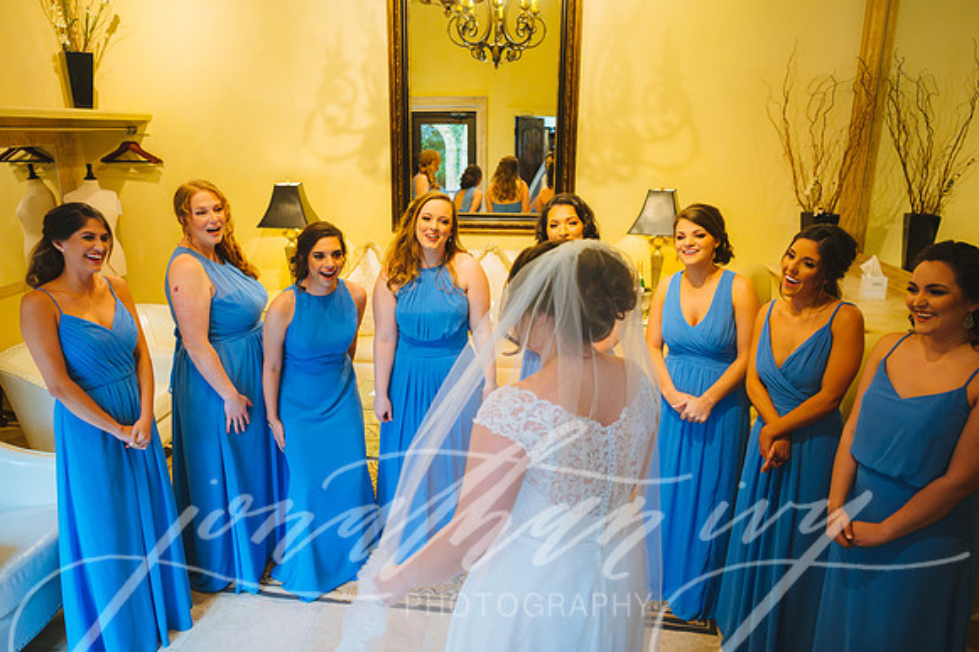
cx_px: 476
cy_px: 324
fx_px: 682
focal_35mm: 25
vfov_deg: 51.0
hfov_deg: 71.3
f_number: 3.2
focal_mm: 24
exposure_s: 1/160
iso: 2000
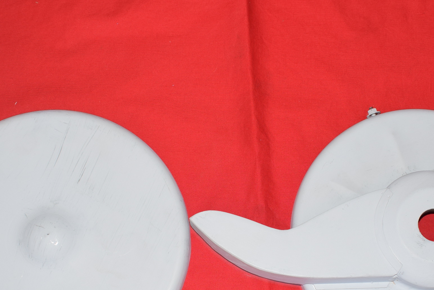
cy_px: 237
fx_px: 808
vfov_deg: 20.1
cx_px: 250
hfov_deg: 30.0
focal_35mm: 67
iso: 400
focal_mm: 23
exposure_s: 1/60
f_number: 5.6
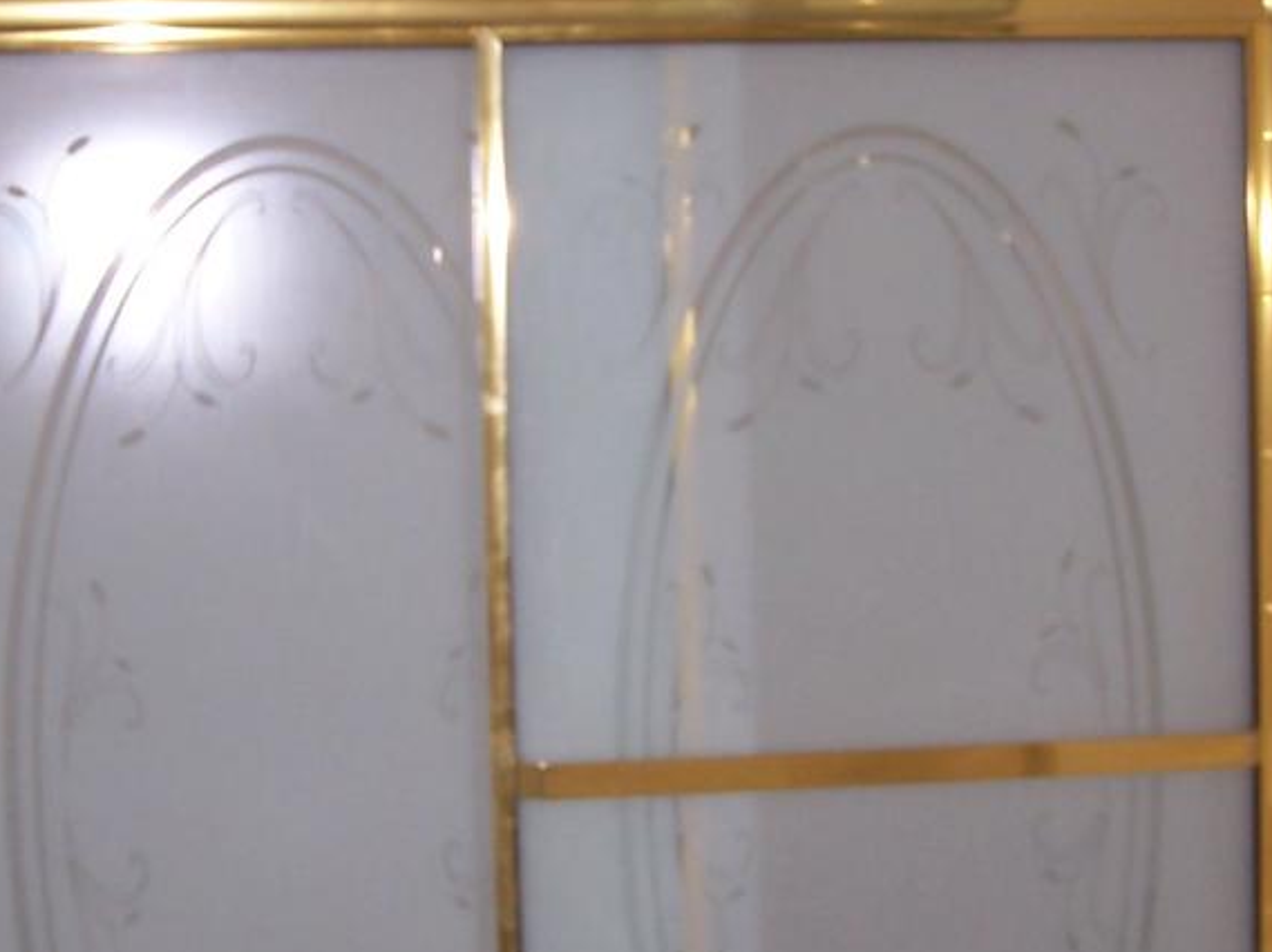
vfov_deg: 16.4
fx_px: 3305
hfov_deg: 21.7
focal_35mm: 90
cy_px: 484
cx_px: 776
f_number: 2.8
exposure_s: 1/60
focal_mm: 6.7
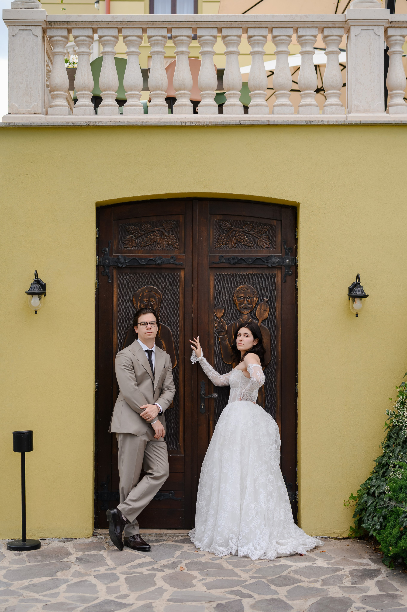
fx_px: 849
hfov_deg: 27.0
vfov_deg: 39.6
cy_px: 306
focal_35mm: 50
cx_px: 204
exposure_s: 1/640
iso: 160
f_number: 2.8
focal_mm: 50
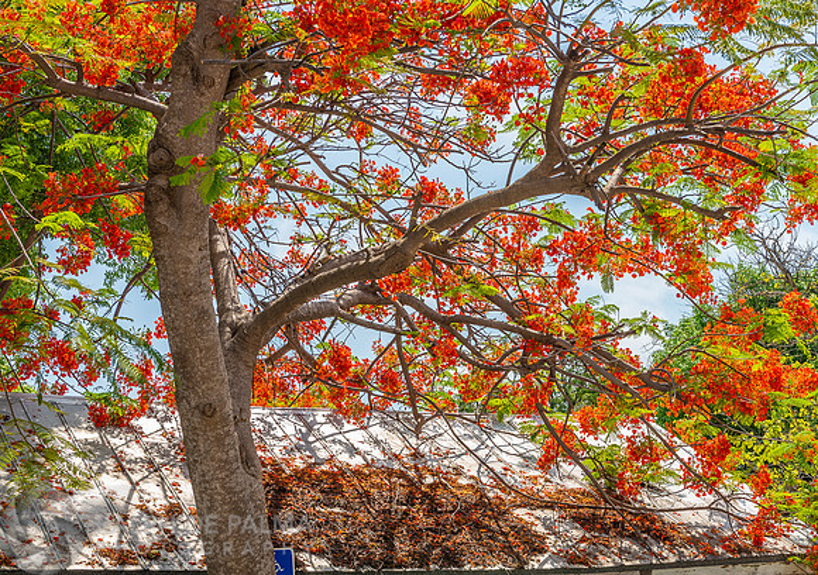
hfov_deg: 31.2
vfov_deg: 22.3
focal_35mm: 63
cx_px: 506
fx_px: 1460
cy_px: 337
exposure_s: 1/125
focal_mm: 52
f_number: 7.1
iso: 64
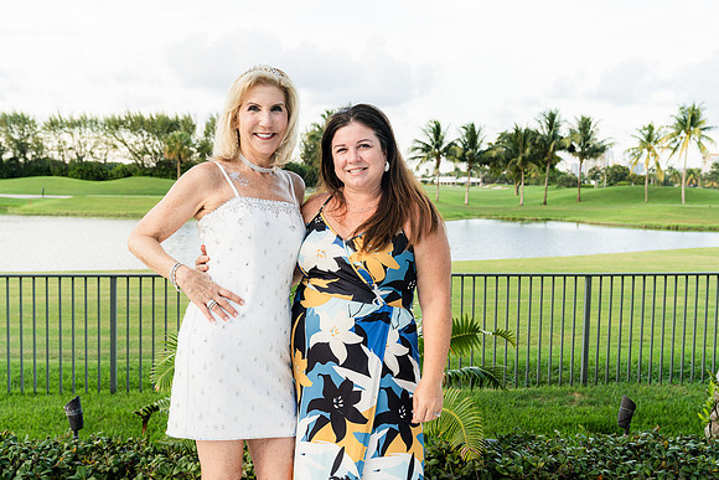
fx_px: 761
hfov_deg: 50.6
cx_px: 360
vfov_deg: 35.0
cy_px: 240
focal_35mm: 38
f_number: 5.6
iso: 500
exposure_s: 1/160
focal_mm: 38
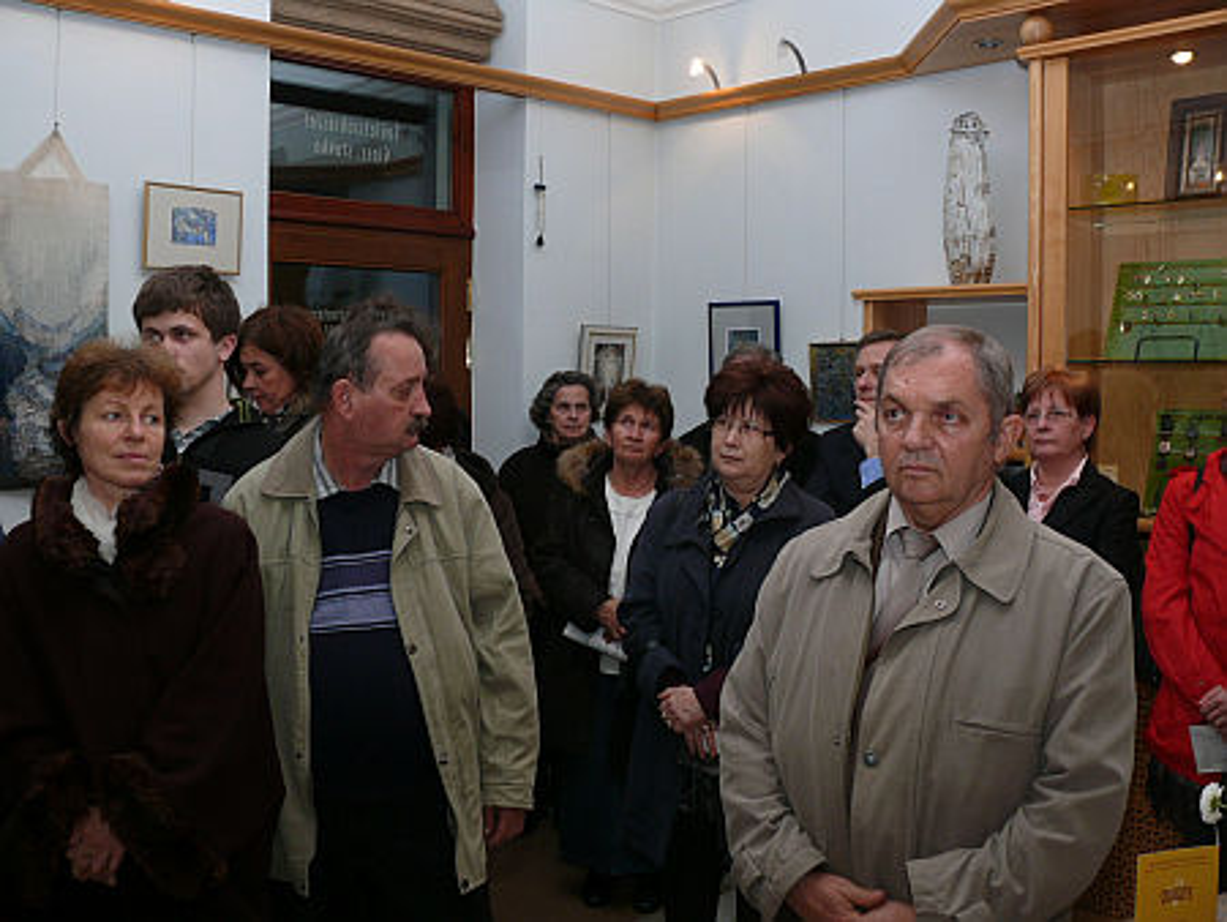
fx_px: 1241
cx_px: 614
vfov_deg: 40.7
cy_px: 461
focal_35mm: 35
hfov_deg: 52.6
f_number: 4
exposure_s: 1/30
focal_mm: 7.4
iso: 100
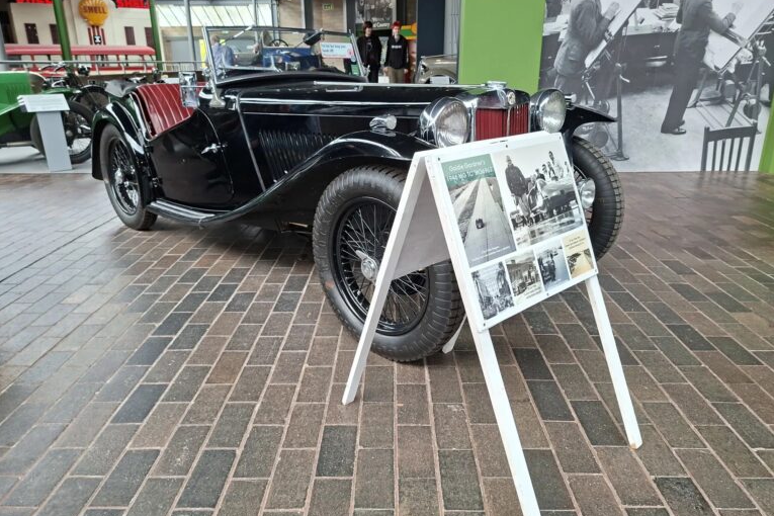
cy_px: 246
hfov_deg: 73.7
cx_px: 386
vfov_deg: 53.1
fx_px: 516
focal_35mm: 24
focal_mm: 5.54
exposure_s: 1/108
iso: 50
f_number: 1.8
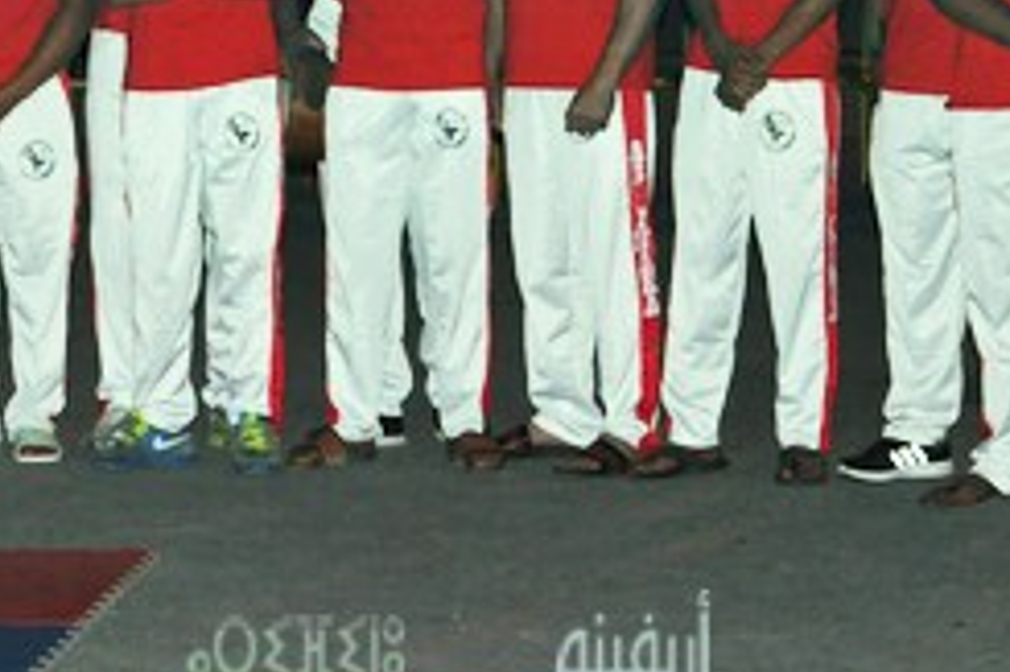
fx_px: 6036
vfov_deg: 6.4
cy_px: 64
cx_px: 449
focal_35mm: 215
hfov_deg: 9.6
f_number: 5.6
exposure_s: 1/100
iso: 800
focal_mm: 55
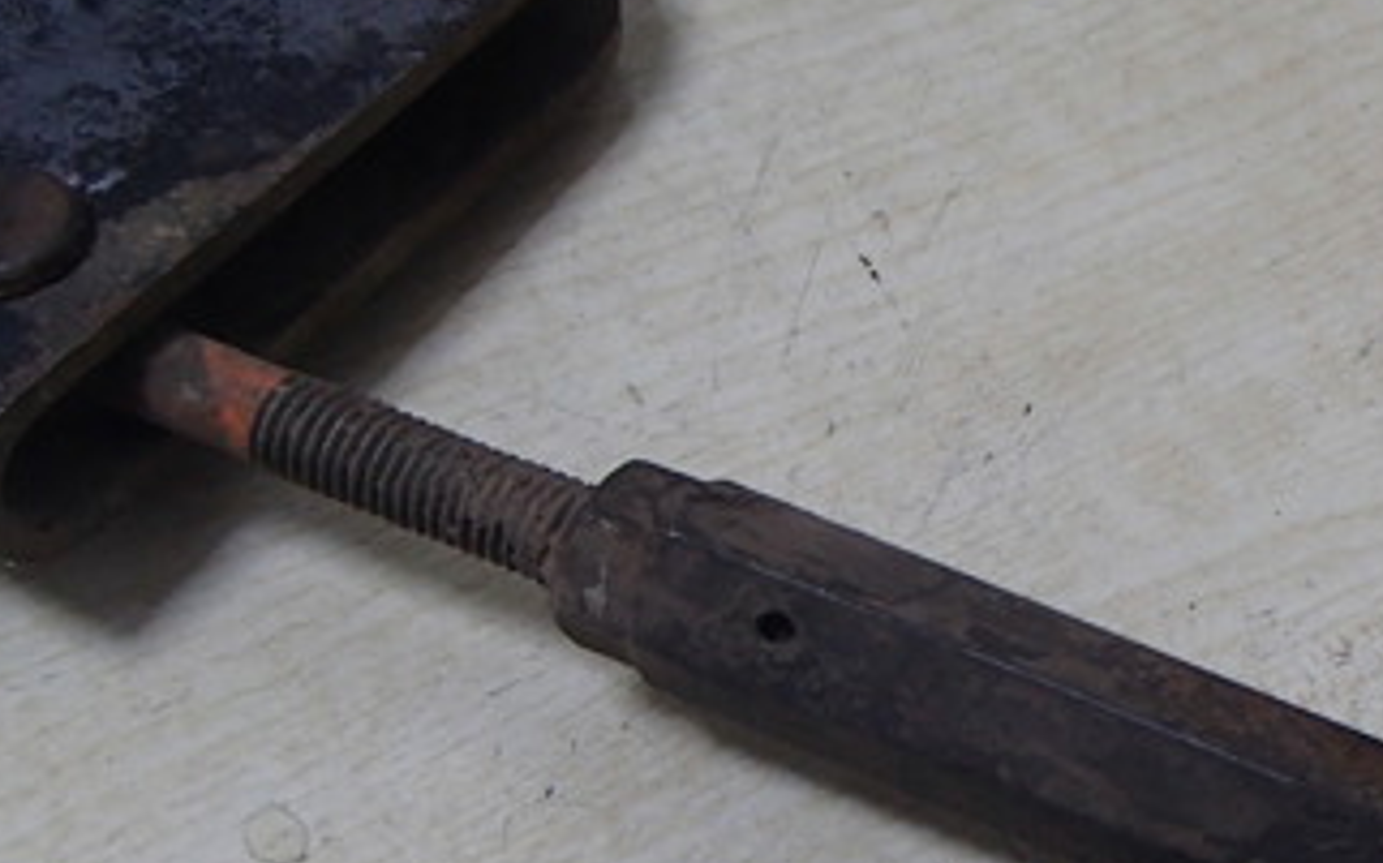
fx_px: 2223
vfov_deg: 21.8
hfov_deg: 33.6
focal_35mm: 59
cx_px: 1100
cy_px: 650
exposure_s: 1/30
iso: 320
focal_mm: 5
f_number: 3.9
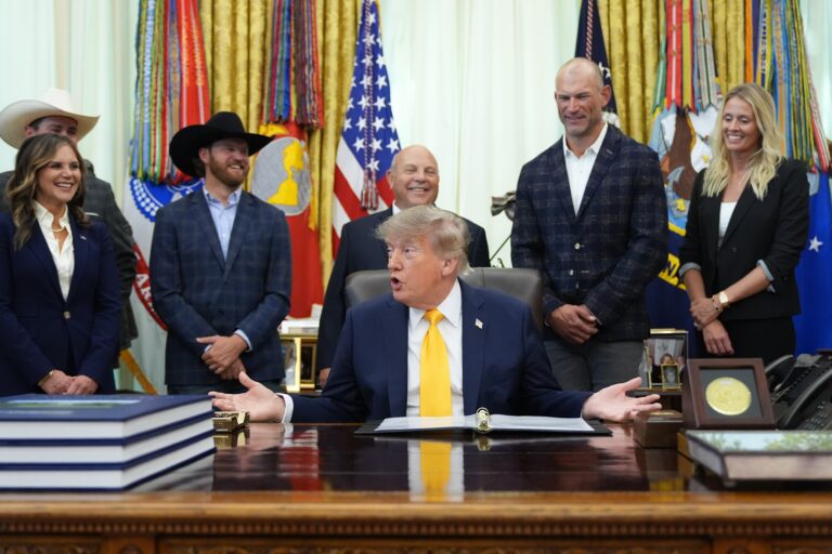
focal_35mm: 42
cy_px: 277
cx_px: 416
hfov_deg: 46.4
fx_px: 971
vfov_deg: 31.9
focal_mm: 42
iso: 5000
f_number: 2.8
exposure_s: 1/320
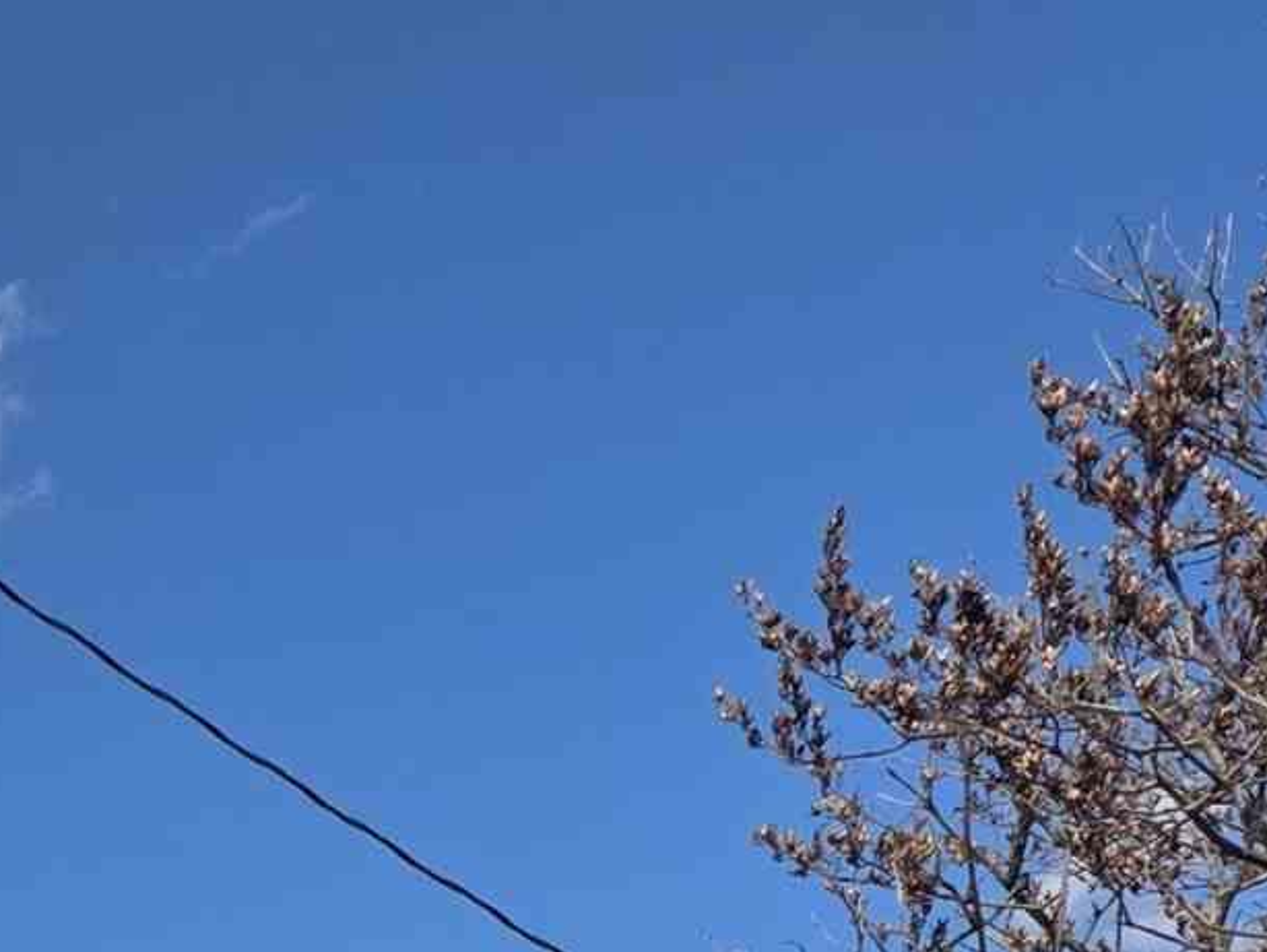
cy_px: 2113
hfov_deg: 14.6
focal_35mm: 115
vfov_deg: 11.2
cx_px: -1137
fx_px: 4211
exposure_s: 1/7944
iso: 80
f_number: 1.7
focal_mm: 6.25
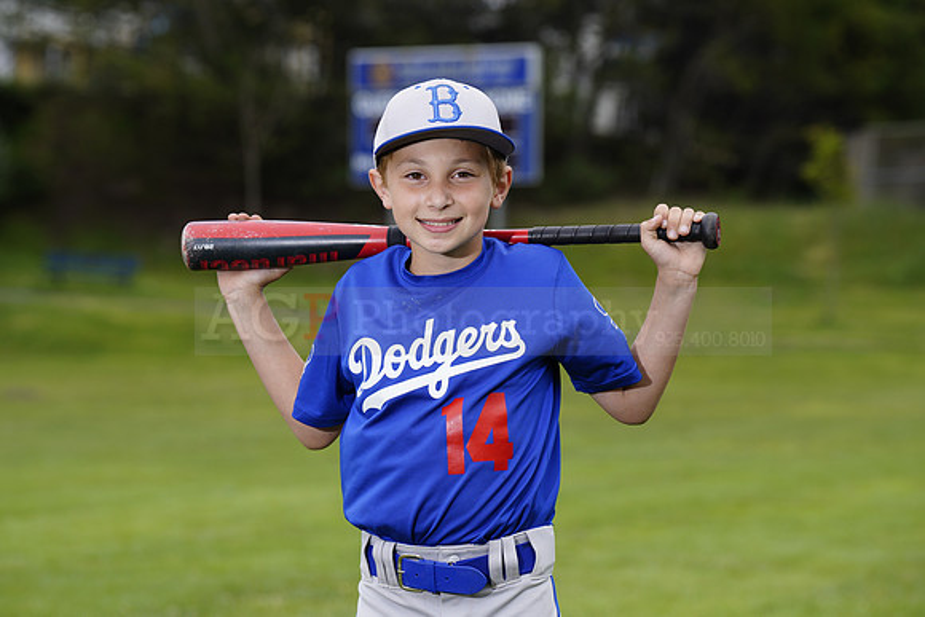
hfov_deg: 13.6
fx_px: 3881
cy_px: 308
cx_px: 462
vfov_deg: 9.1
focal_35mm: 151
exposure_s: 1/250
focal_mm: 151
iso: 100
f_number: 6.3
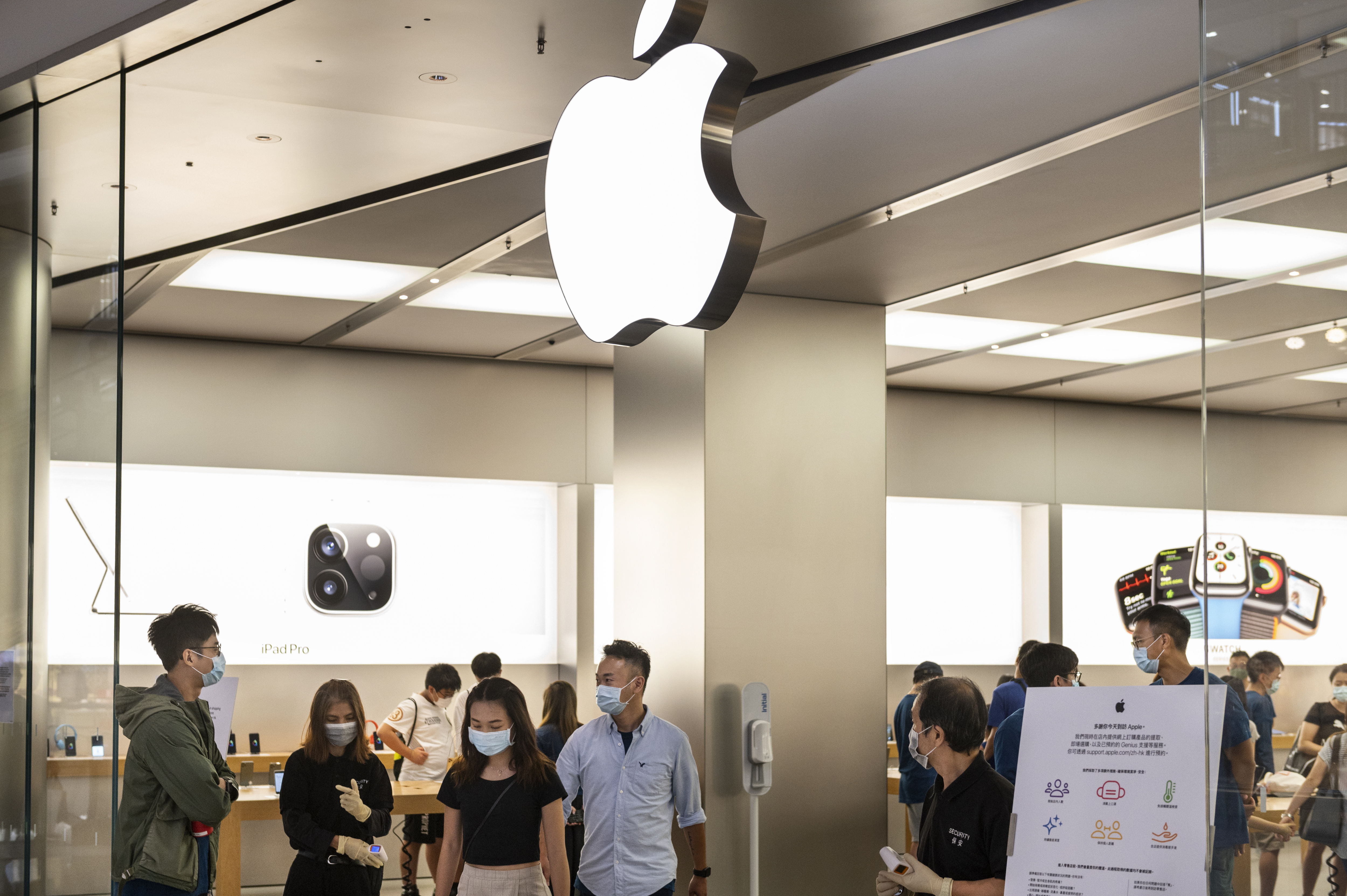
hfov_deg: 39.6
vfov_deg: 27.0
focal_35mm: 50
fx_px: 1870
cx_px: 674
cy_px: 448
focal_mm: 50
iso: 1600
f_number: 4
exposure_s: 1/250
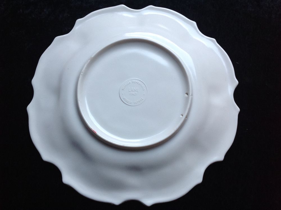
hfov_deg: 52.7
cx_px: 140
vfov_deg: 40.6
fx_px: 284
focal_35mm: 35
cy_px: 105
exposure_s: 1/15
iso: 100
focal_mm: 4.28
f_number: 2.4
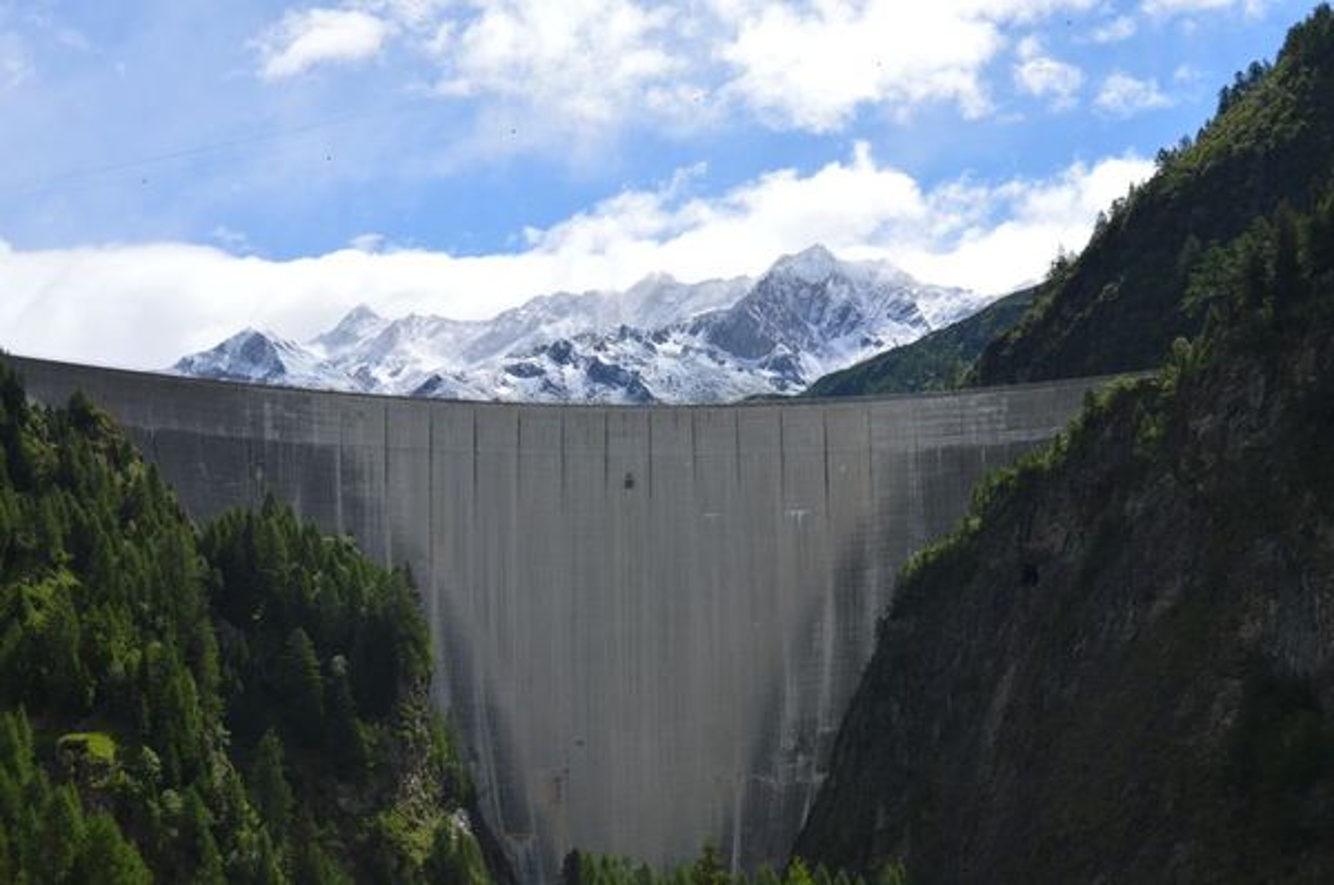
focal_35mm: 48
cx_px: 667
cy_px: 442
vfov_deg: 28.0
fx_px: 1776
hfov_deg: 41.2
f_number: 9
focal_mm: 32
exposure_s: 1/320
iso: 100
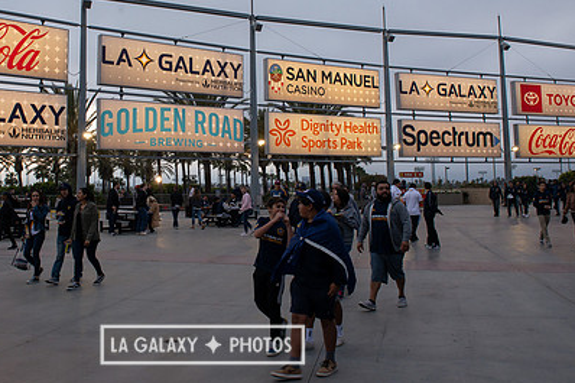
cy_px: 128
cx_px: 202
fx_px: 559
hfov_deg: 53.6
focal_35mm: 35
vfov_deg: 37.4
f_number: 10
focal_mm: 24
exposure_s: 1/80
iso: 400
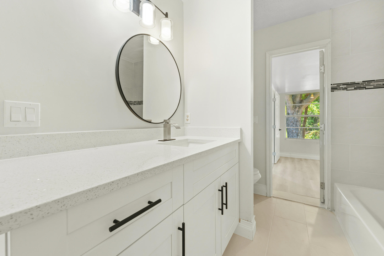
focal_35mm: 14
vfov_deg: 81.2
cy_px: 128
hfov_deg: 104.3
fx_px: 149
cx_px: 192
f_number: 9
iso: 250
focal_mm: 14
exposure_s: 1/3
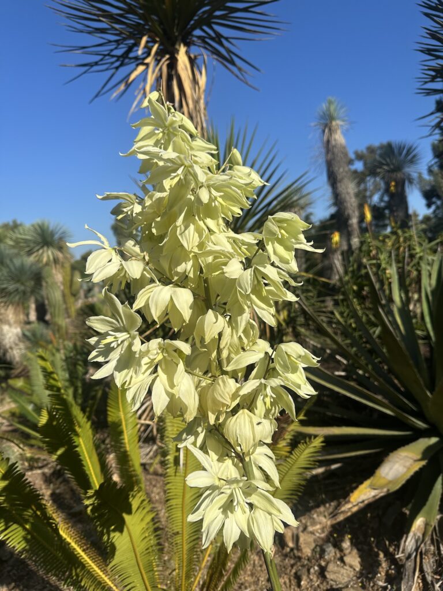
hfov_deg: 56.8
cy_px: 296
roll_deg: +2.1
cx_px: 222
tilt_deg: -2.6
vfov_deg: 71.6
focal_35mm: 24
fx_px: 410
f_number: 1.78
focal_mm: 6.86
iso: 80
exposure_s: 1/6623
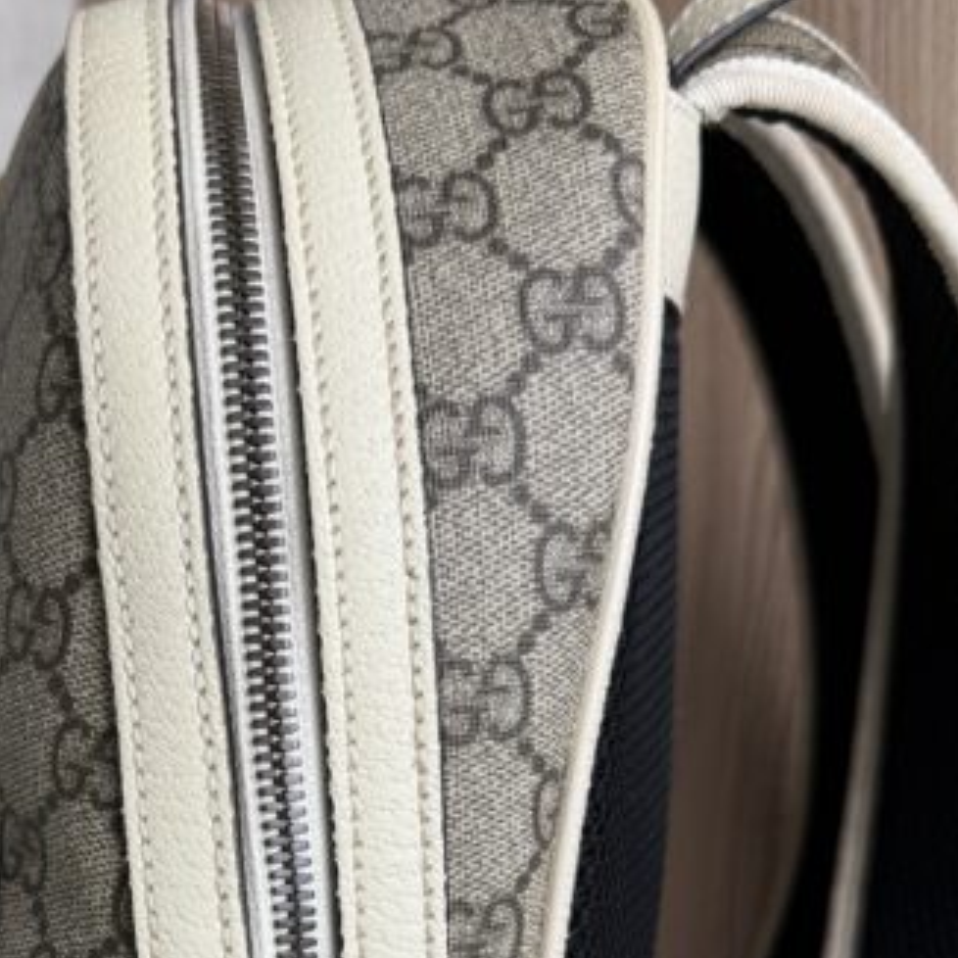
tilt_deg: -13.2
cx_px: 215
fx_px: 1628
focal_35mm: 52
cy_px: 885
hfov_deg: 32.0
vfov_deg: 31.1
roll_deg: +0.6
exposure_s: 1/120
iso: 50
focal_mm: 6.76
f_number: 1.78
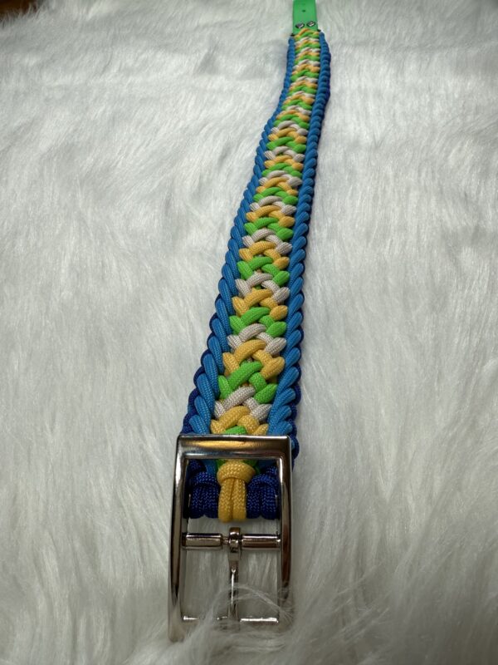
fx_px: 460
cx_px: 249
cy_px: 332
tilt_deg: -43.5
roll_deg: +3.8
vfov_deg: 71.6
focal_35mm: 24
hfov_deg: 56.8
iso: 40
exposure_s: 1/128
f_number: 2.2
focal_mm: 2.22
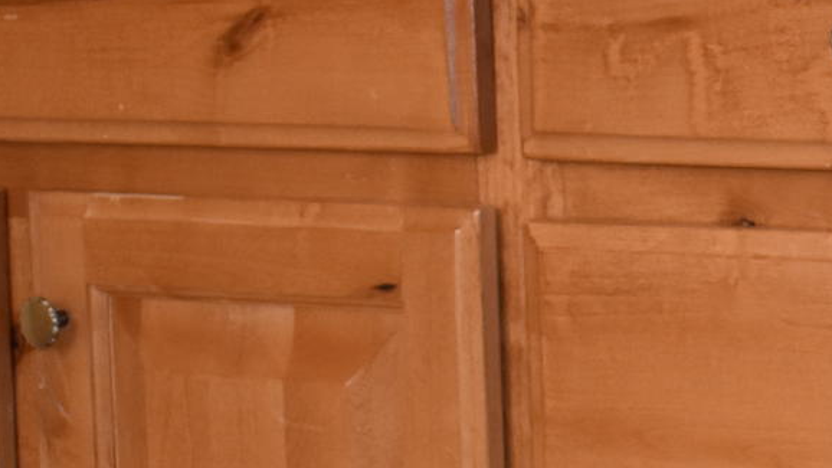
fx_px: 3596
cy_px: 135
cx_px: 1324
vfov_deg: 7.4
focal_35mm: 163
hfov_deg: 12.4
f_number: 4
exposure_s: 1/200
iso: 800
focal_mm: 20
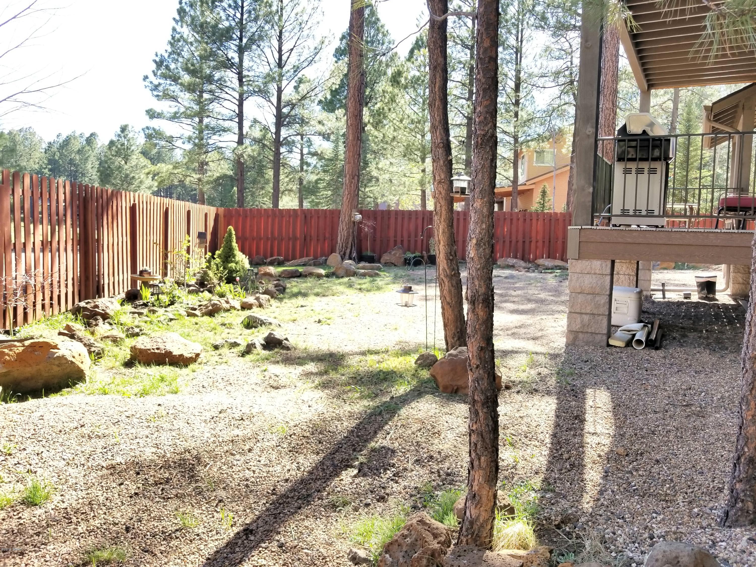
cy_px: 284
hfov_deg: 67.3
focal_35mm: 26
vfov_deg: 53.1
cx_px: 378
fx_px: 568
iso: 50
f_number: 1.7
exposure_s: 1/362
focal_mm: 4.25
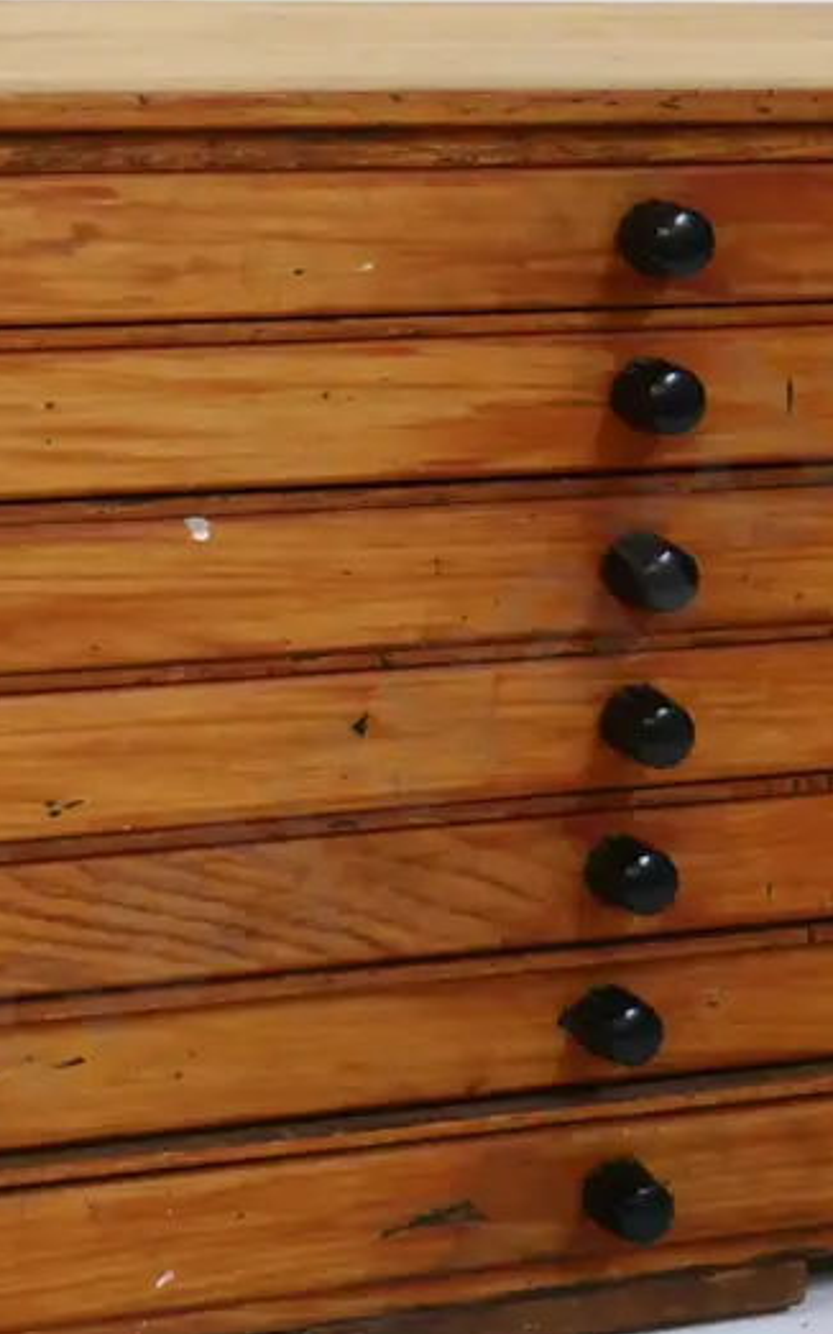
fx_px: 3780
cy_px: 698
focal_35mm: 104
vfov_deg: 20.0
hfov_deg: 12.6
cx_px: 470
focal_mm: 25
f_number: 5.6
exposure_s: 1/160
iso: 3200
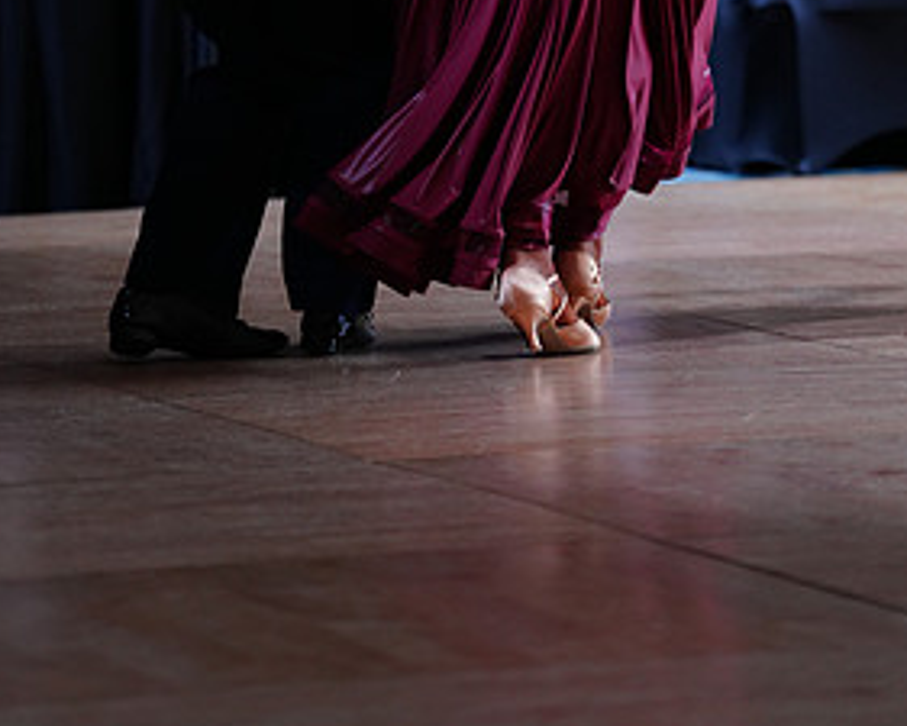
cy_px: -174
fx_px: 7761
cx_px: 444
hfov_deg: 6.7
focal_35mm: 289
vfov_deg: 5.3
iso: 800
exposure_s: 1/500
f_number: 2.8
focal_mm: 149
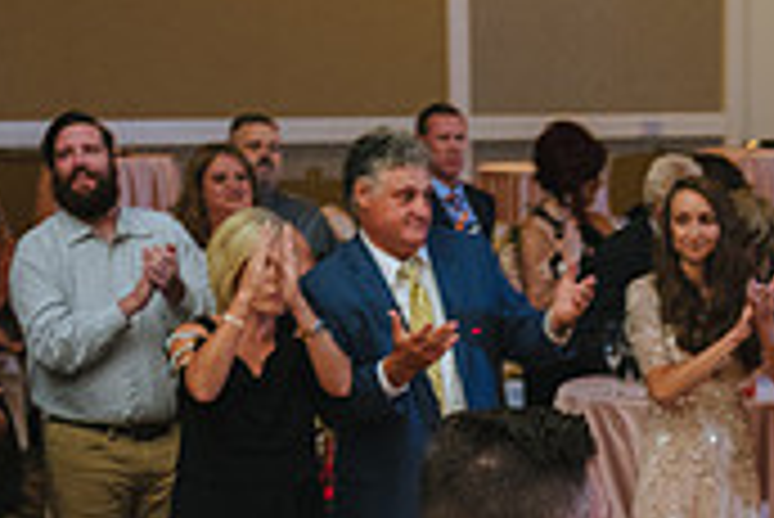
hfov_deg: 14.0
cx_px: 860
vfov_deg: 9.4
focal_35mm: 143
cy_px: 749
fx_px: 3077
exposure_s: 1/80
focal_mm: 38
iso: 1250
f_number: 2.8
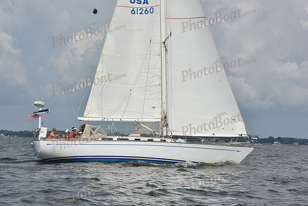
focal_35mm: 116
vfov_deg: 11.8
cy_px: 103
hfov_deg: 17.6
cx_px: 154
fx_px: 993
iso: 320
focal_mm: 116
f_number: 13
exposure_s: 1/1250
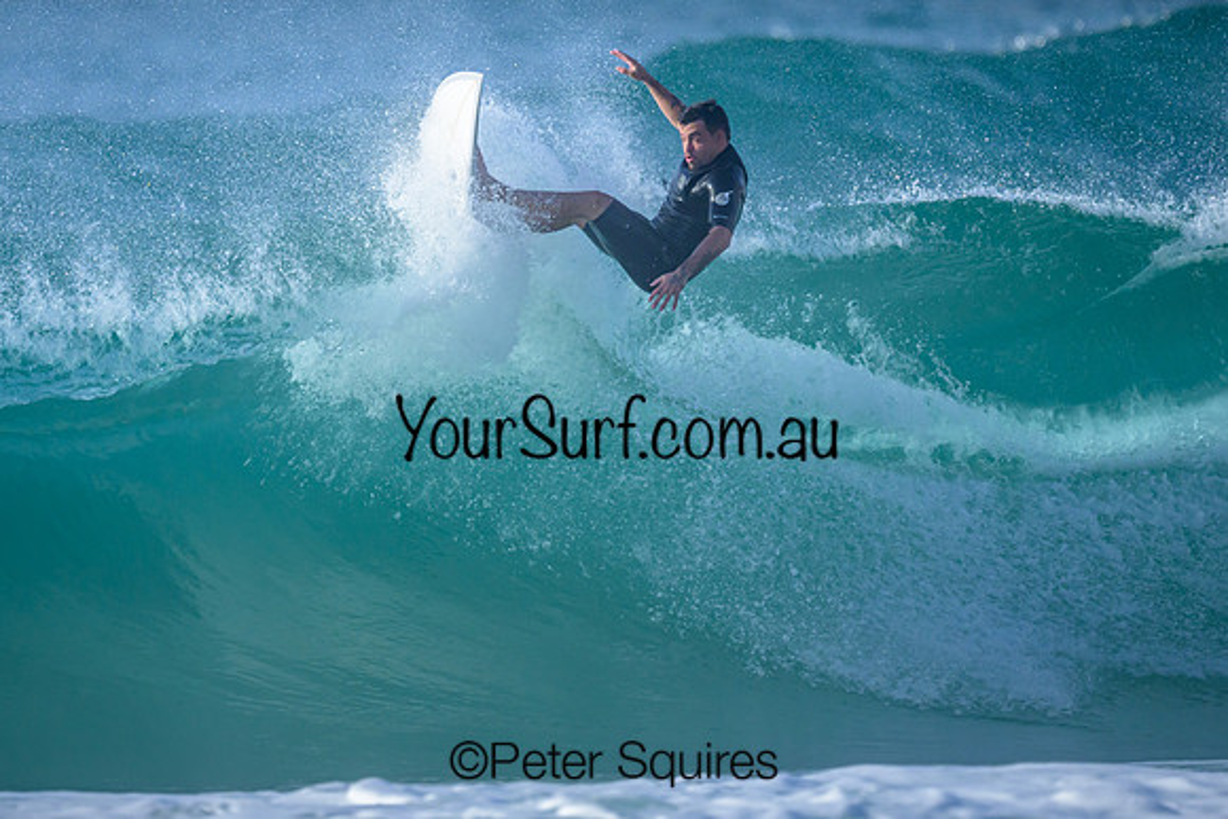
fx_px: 37296
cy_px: 293
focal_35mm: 1093
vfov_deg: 1.3
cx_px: 389
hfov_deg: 1.9
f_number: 6.3
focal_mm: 800
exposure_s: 1/4000
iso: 1250
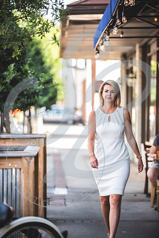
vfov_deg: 13.2
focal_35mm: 155
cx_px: 80
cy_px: 119
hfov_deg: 8.9
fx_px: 1027
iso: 200
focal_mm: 155
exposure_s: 1/250
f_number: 2.8
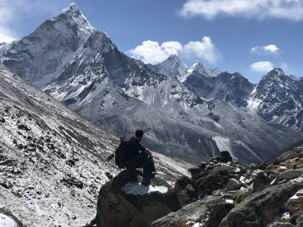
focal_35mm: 57
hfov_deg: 33.8
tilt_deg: +0.0
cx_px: 152
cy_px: 114
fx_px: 499
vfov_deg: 25.7
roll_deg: -2.0
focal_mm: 6.6
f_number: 2.8
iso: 20
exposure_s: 1/1996
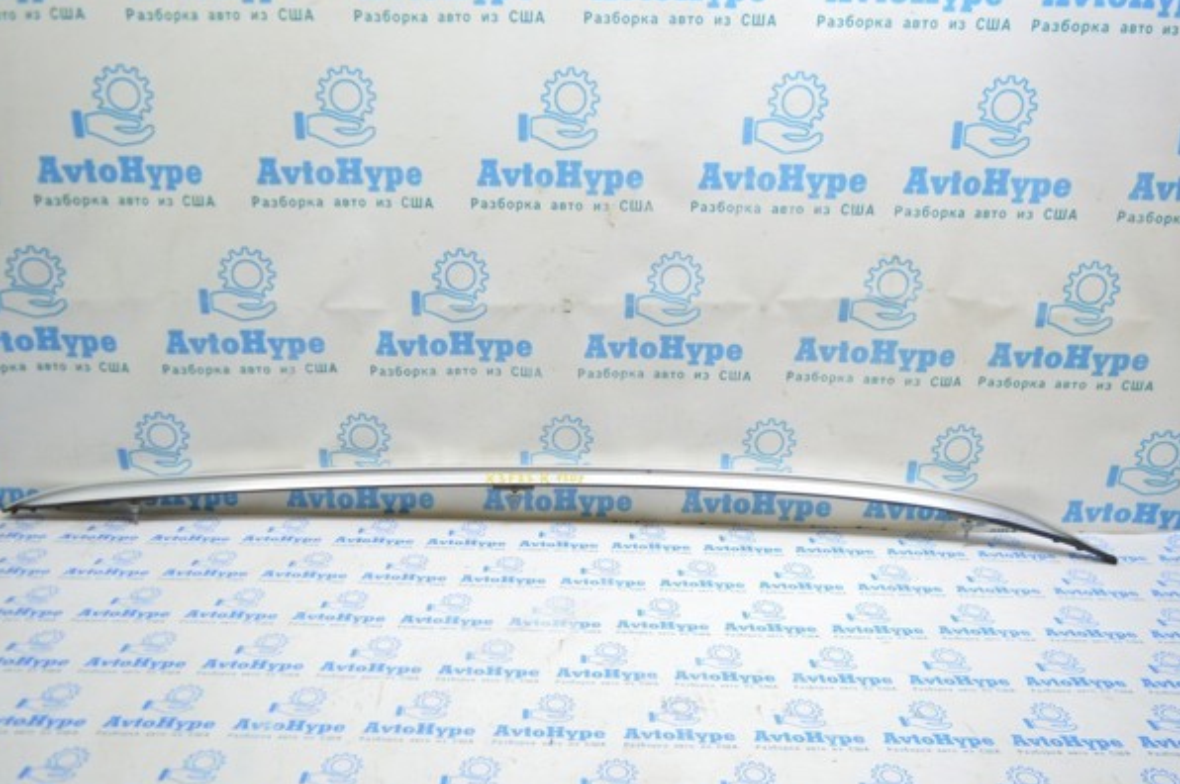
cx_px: 554
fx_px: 950
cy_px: 413
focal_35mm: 29
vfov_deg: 44.9
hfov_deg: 63.7
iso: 400
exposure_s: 1/40
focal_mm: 18
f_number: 3.5
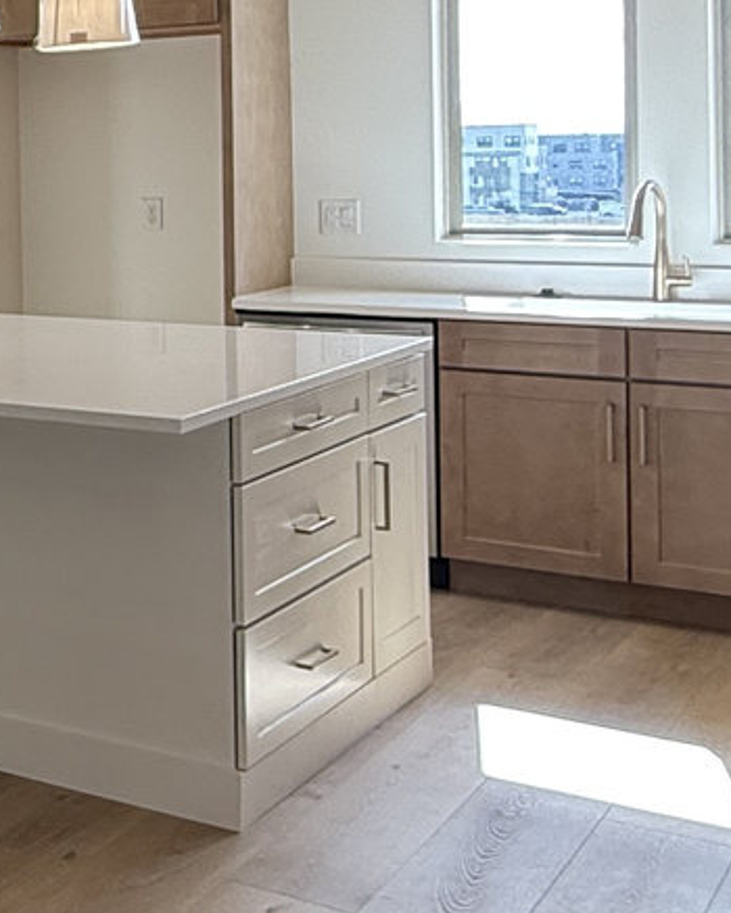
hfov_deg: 18.6
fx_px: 1730
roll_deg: +1.0
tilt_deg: -0.5
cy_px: 167
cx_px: -583
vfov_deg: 28.8
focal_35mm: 64
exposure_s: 1/120
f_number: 2.2
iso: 200
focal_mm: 2.22
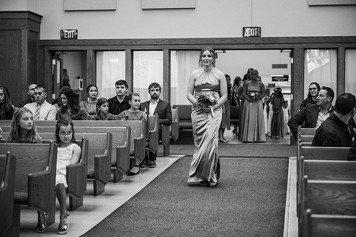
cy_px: 118
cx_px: 178
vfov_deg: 19.4
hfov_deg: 28.9
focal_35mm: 70
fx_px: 692
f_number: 3.2
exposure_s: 1/250
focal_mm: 70
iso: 2000
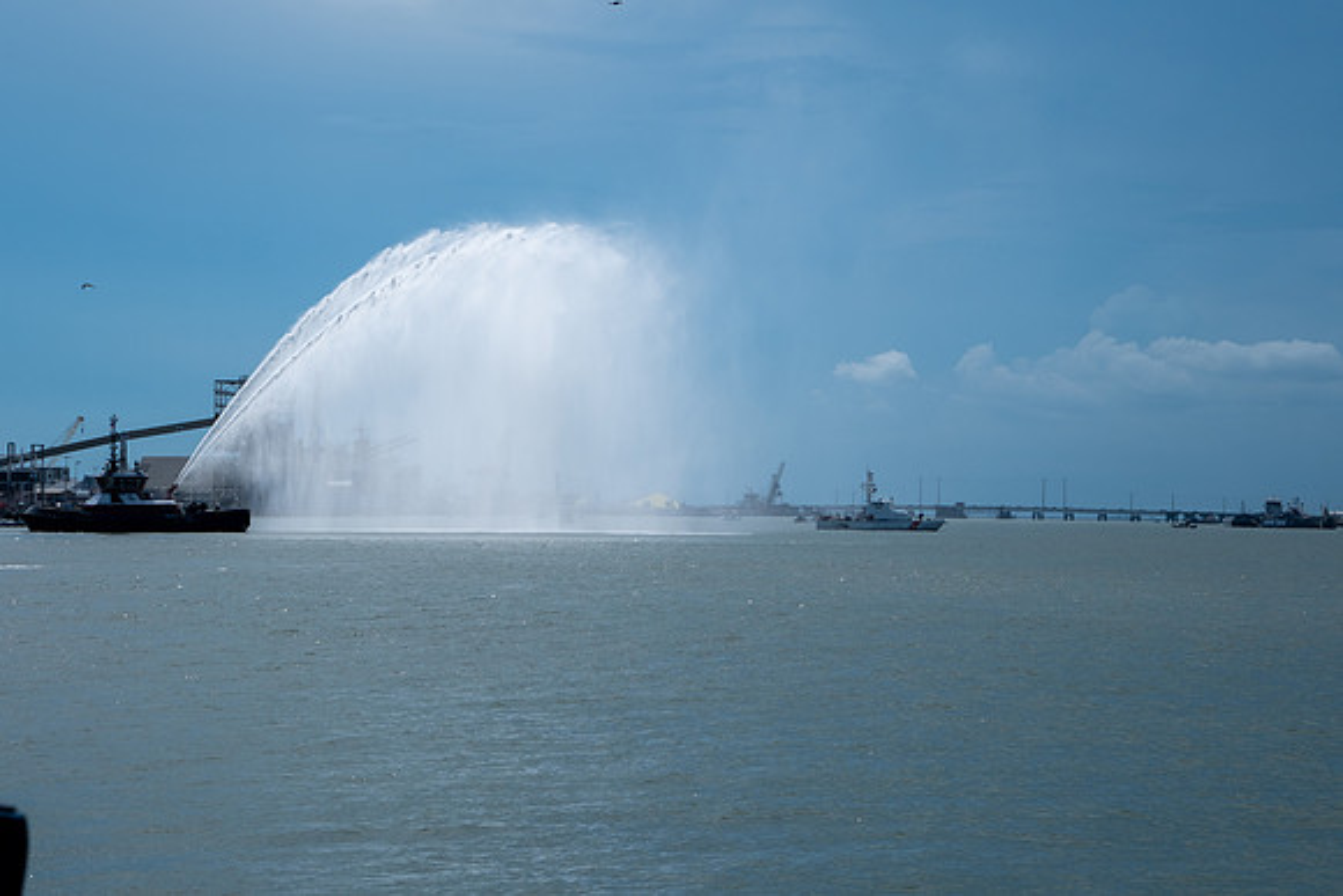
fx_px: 3172
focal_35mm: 85
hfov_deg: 23.9
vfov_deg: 16.1
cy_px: 448
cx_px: 672
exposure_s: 1/600
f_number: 11
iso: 160
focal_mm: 56.5
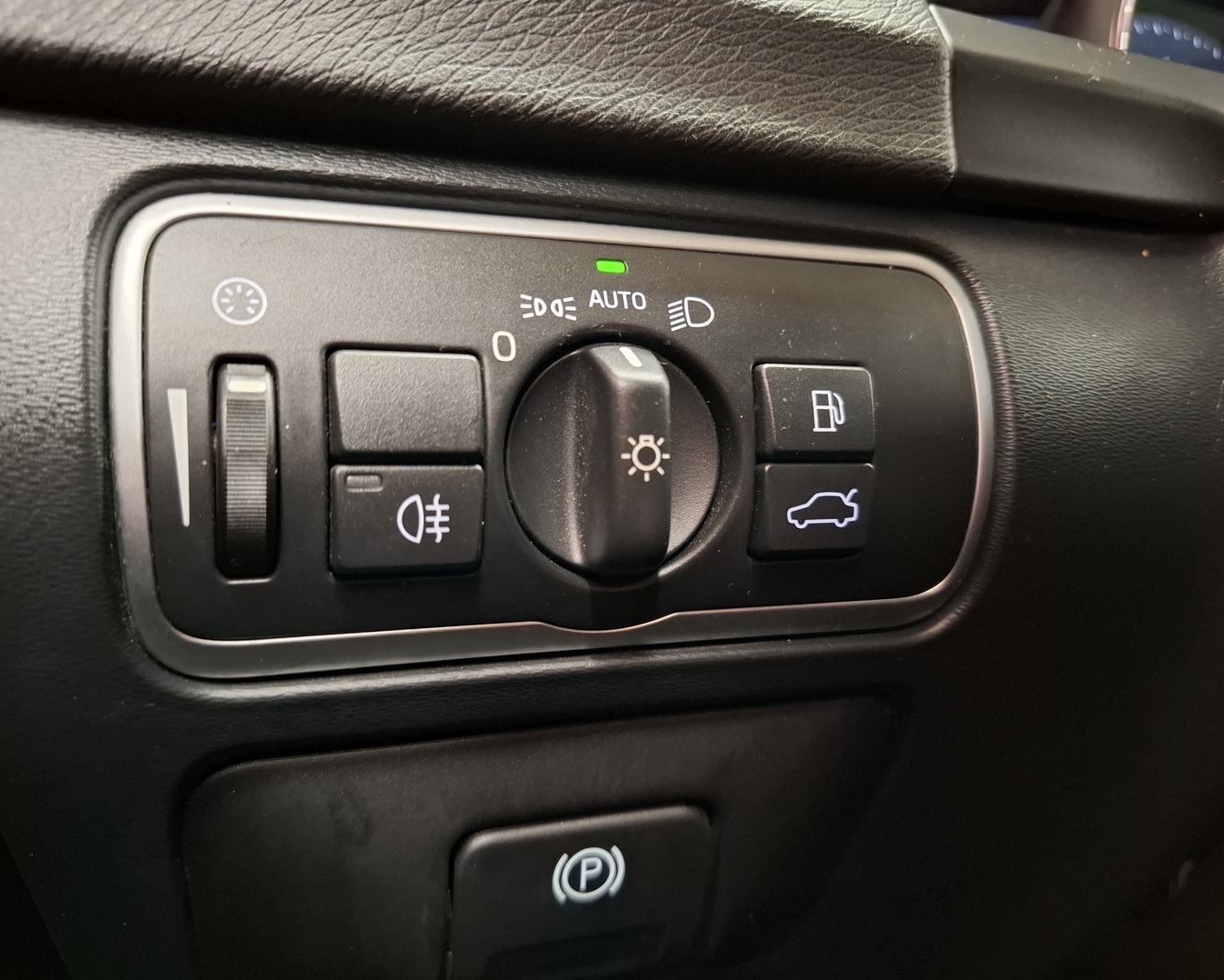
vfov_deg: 58.8
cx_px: 607
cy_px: 490
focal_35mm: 24
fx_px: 870
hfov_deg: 70.3
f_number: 1.8
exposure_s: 1/24
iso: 800
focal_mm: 5.54
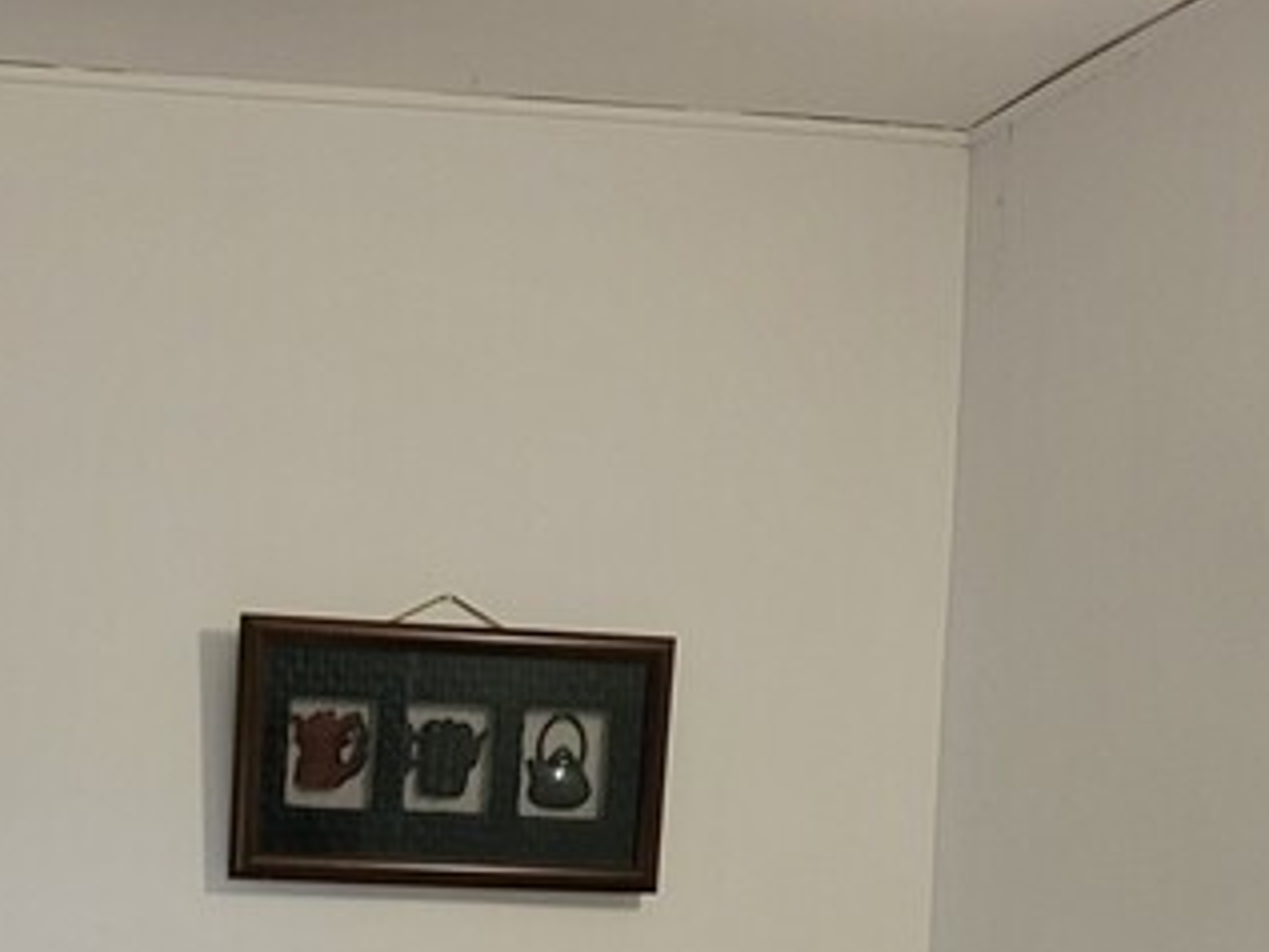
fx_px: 3081
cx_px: -28
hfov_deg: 22.3
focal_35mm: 84
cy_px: 1492
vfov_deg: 15.9
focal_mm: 5.4
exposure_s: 1/50
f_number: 1.8
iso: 400
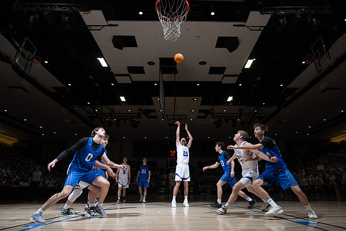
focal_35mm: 26
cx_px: 184
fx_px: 245
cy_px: 122
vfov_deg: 50.4
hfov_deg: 70.3
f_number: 6.3
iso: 100
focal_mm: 24
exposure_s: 1/60
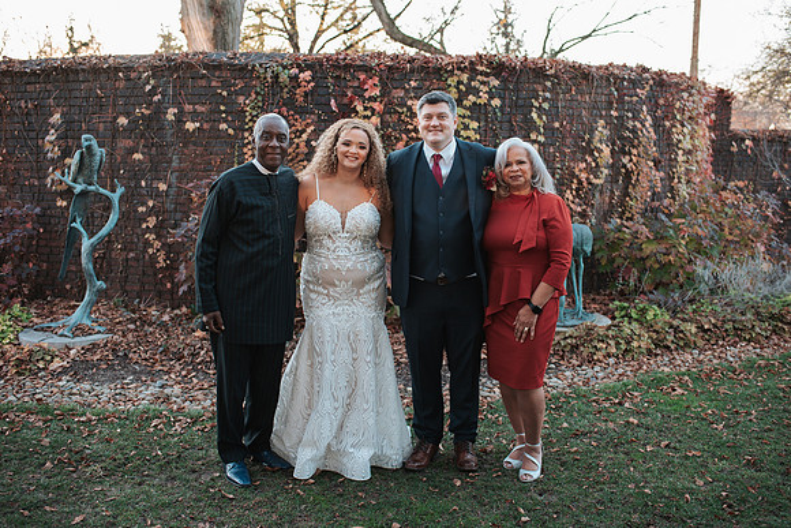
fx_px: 802
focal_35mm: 37
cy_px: 264
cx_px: 413
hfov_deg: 52.5
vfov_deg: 36.4
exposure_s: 1/250
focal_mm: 35
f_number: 2.8
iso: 900
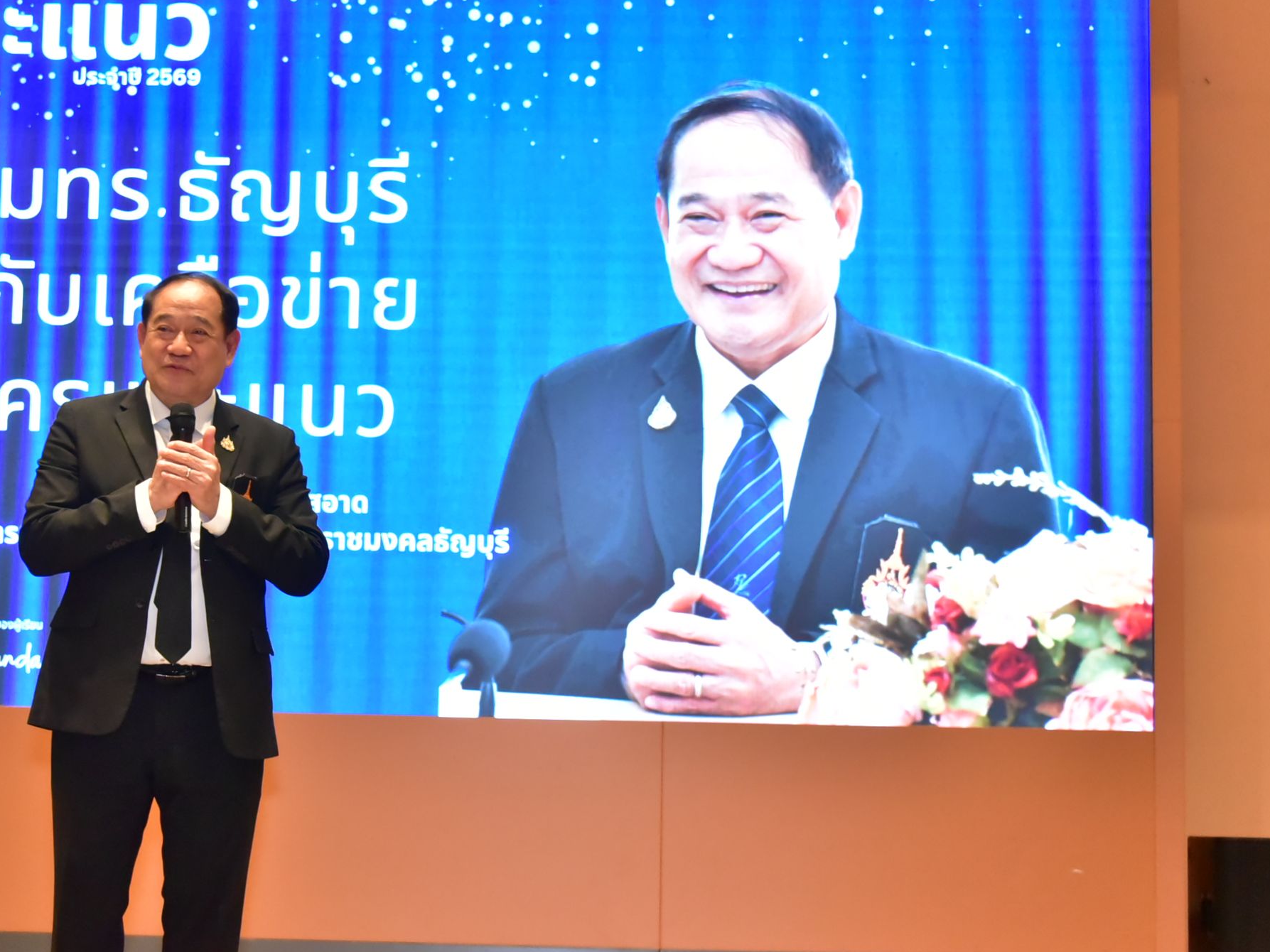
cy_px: 466
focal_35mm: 74
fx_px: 2715
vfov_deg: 19.9
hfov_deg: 26.2
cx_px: 418
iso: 8000
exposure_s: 1/125
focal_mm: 55
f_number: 5.6
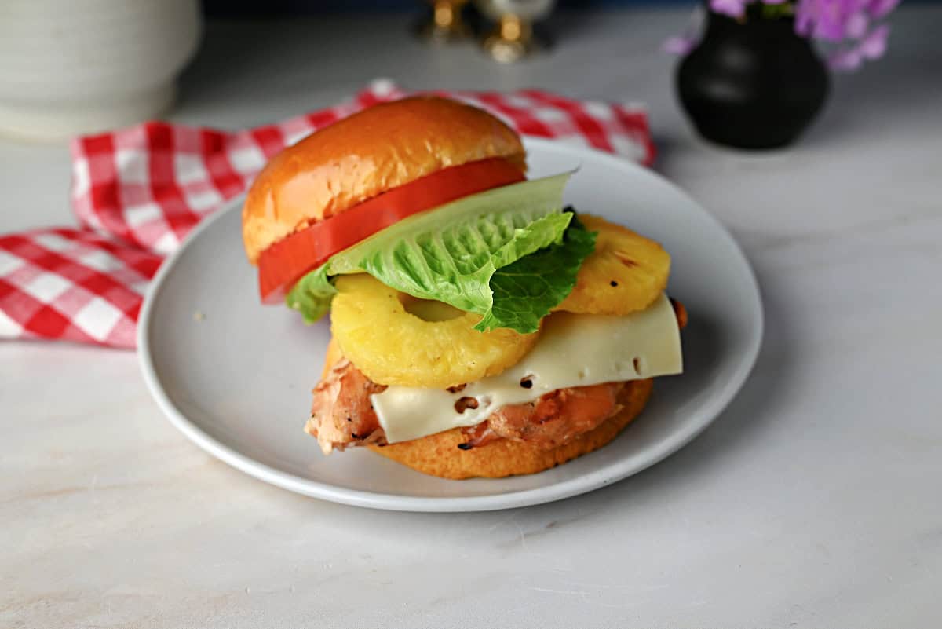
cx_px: 471
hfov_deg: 39.6
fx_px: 1309
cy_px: 314
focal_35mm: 50
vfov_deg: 27.0
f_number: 5.6
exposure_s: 1/250
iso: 200
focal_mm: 50
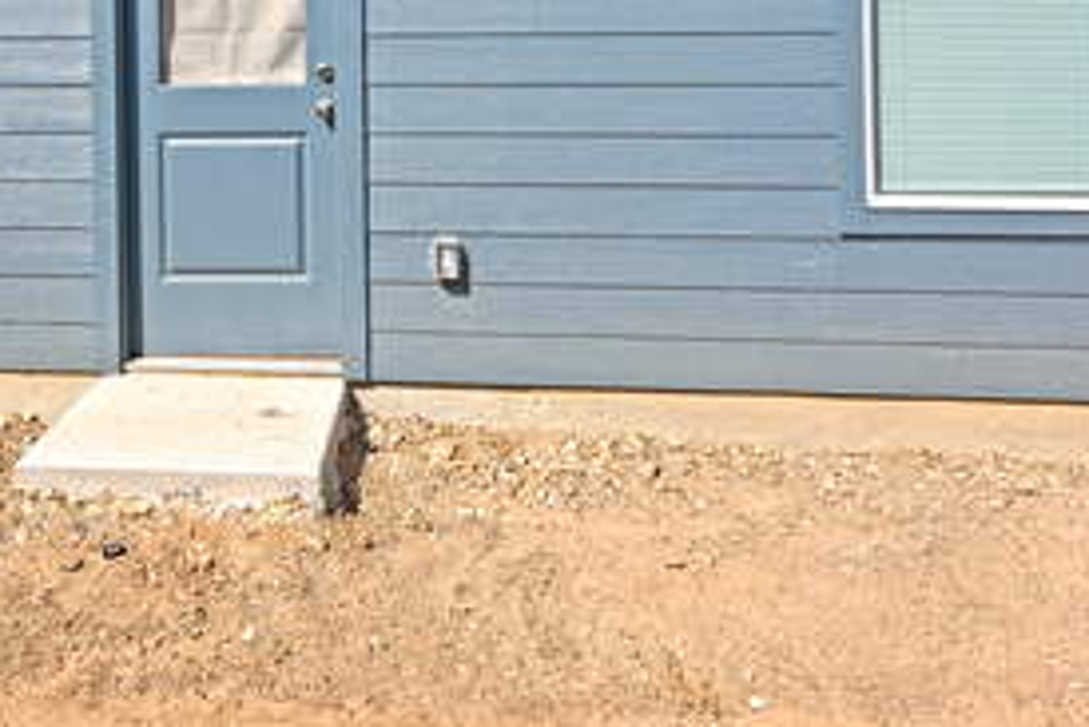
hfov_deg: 45.2
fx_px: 1271
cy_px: -12
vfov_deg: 29.6
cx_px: 306
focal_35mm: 42
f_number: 8
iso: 64
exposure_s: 1/250
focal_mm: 12
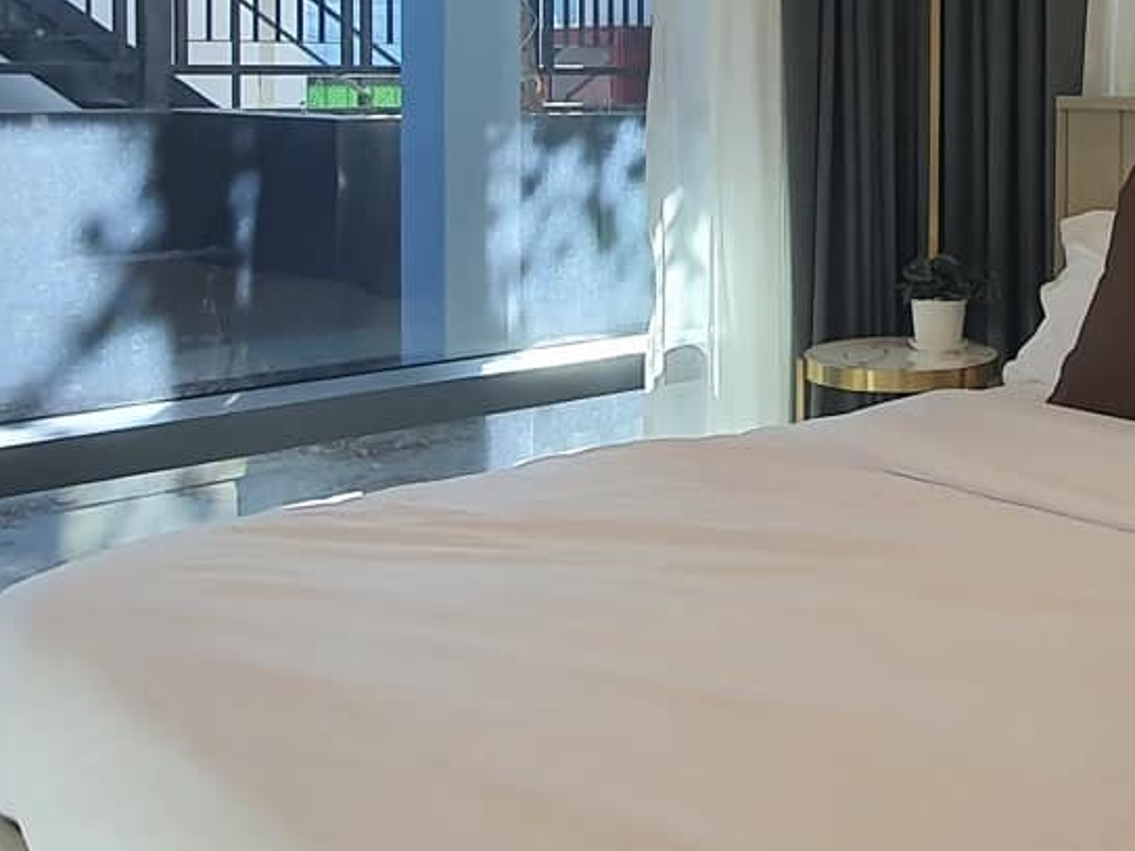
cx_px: 951
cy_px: 98
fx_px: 1508
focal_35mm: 46
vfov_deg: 30.2
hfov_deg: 39.2
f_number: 2.2
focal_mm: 1.8
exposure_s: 1/50
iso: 100
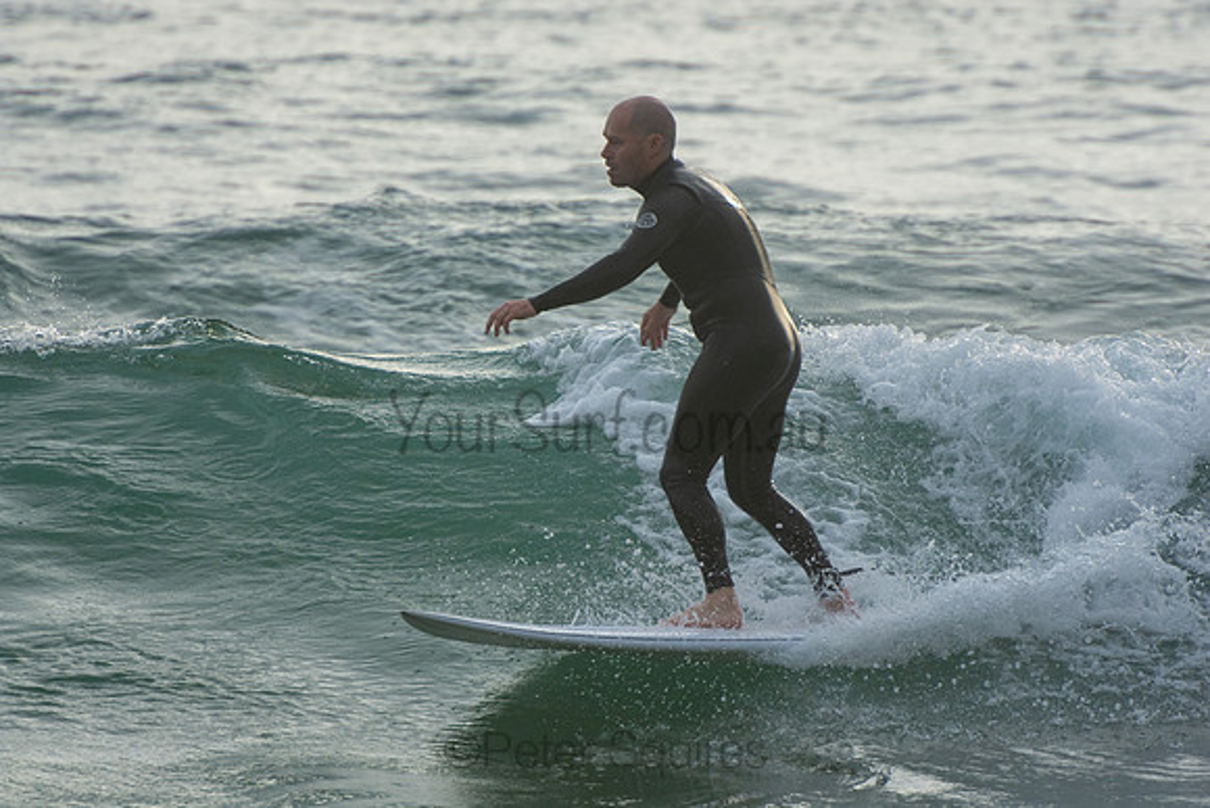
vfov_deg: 2.3
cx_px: 605
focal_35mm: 600
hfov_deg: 3.4
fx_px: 20170
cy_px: 404
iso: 320
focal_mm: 400
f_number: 5.6
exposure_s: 1/1000
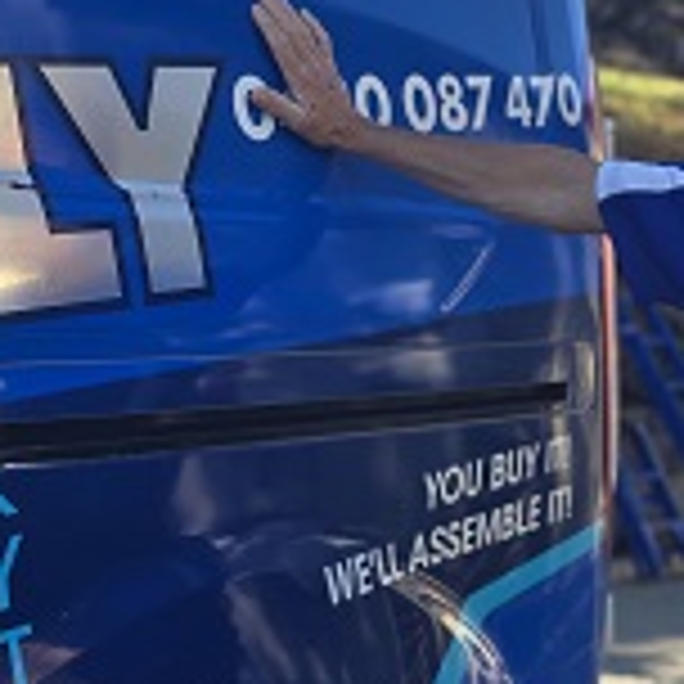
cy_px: 475
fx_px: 1498
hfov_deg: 25.7
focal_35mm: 67
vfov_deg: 25.5
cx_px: 297
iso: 12
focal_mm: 6.3
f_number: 1.7
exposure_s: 1/210
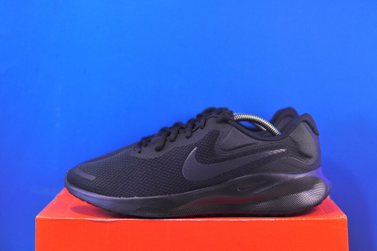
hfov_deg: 27.0
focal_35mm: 75
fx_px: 784
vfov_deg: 18.1
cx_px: 188
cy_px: 126
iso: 250
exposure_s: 1/250
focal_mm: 50
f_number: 2.8
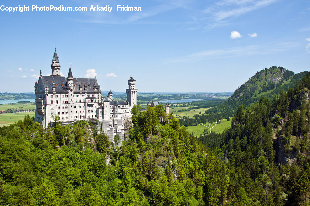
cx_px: 155
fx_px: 258
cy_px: 103
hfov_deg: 62.0
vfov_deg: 43.5
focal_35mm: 30
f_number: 11
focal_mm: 20
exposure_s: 1/200
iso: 200
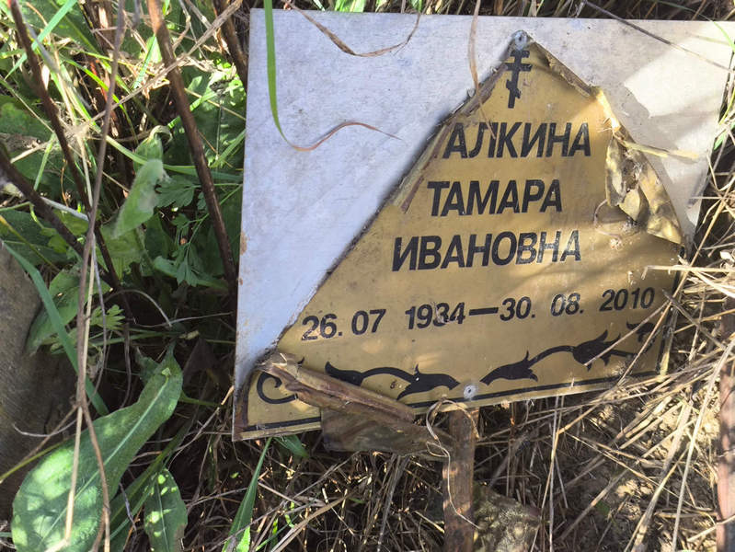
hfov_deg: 38.2
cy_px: 276
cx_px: 368
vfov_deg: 29.1
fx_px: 1062
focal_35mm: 50
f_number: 1.7
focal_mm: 4.71
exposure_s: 1/131
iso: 50
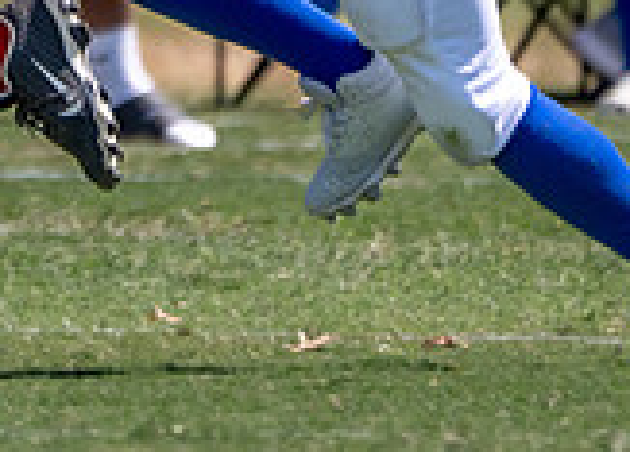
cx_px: -271
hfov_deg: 0.9
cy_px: -469
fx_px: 42279
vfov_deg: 0.6
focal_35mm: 2359
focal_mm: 400
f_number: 5.6
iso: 320
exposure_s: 1/1250
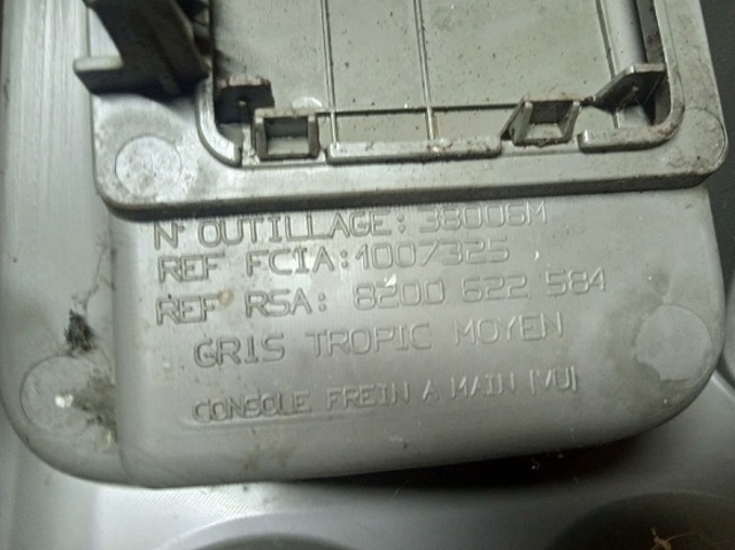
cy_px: 275
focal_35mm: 28
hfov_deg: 63.5
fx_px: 594
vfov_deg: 49.7
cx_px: 368
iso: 678
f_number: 2.2
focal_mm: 3.43
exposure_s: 1/25
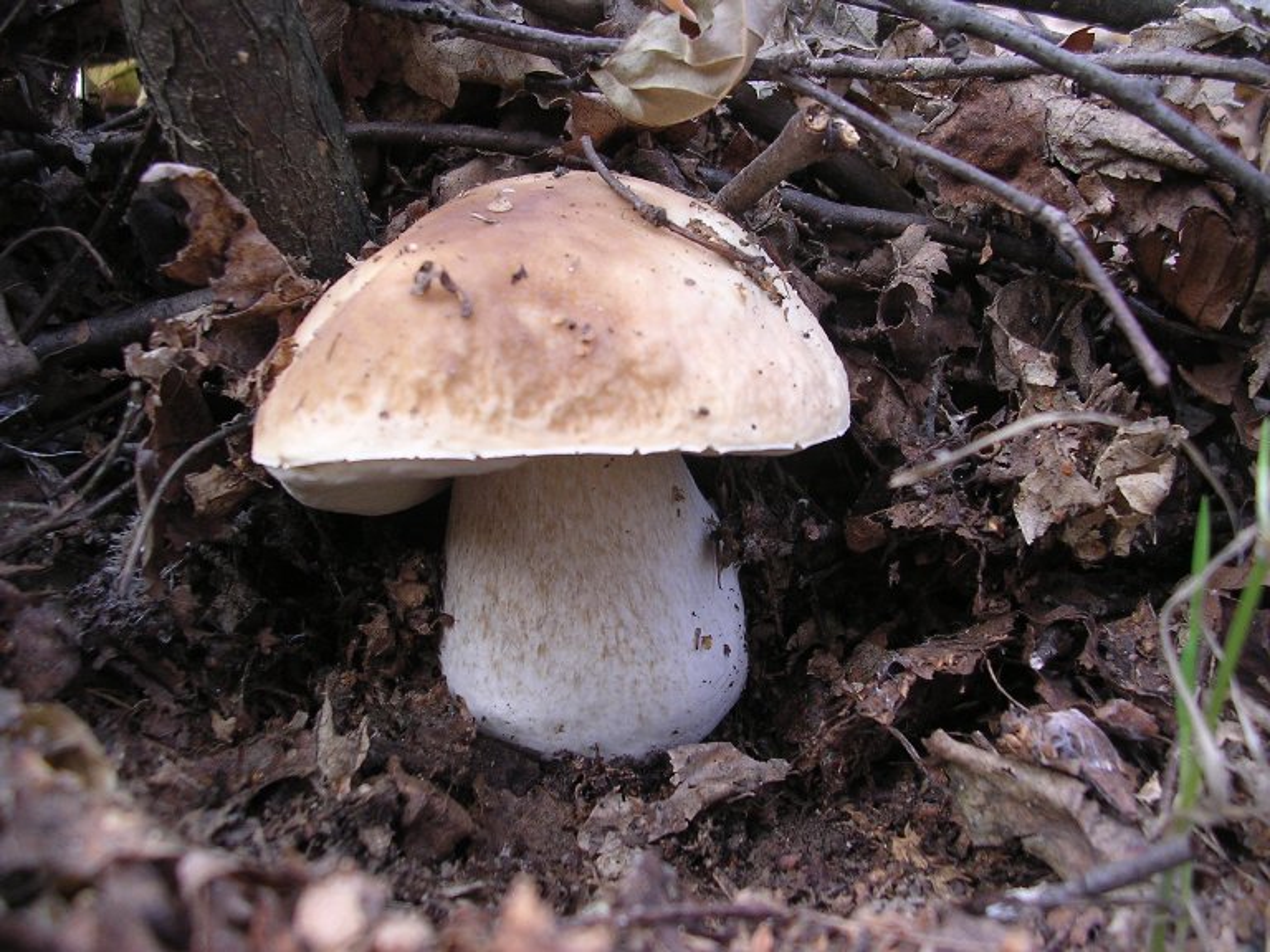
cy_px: 476
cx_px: 635
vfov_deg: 37.7
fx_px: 1394
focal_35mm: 38
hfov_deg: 49.0
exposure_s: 1/30.3
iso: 100
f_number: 2.8
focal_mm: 5.8
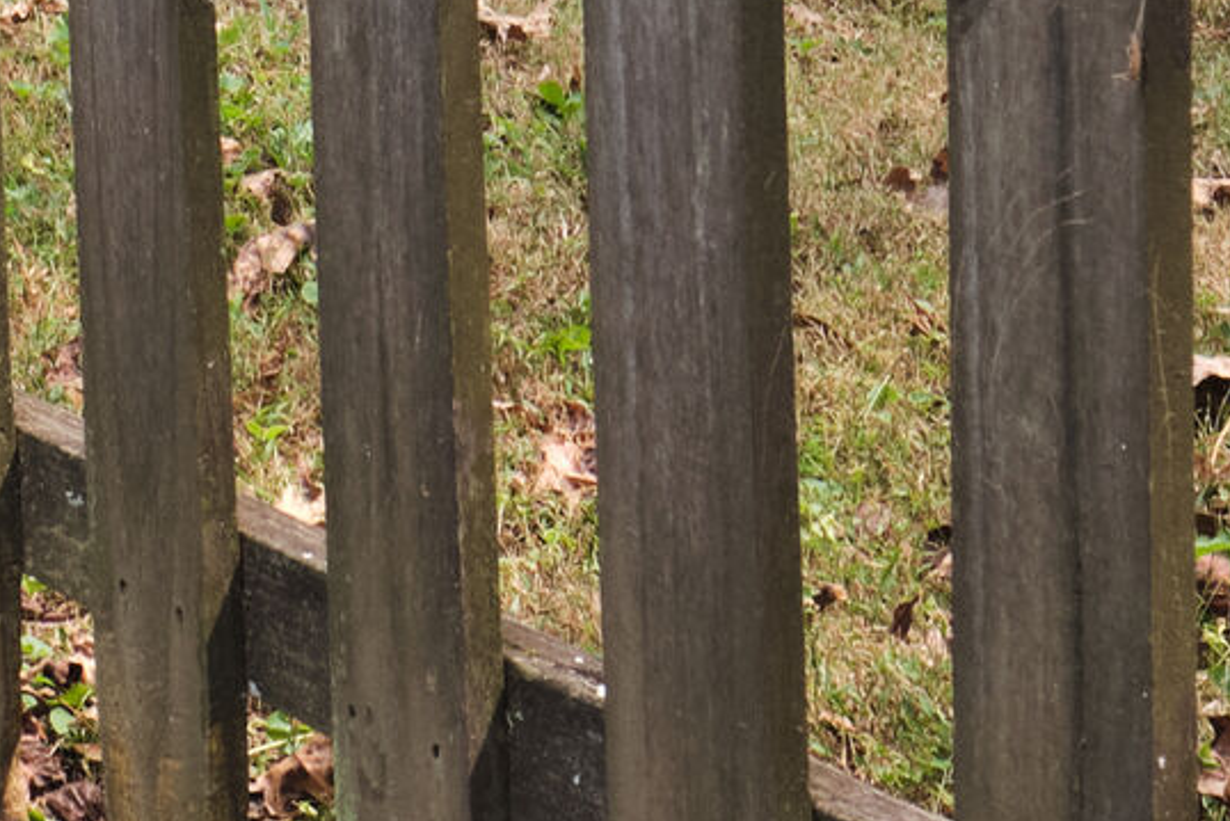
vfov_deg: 9.1
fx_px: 4682
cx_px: -1358
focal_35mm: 137
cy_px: -1054
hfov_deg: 12.8
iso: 400
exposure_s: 1/30
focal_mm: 16
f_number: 8
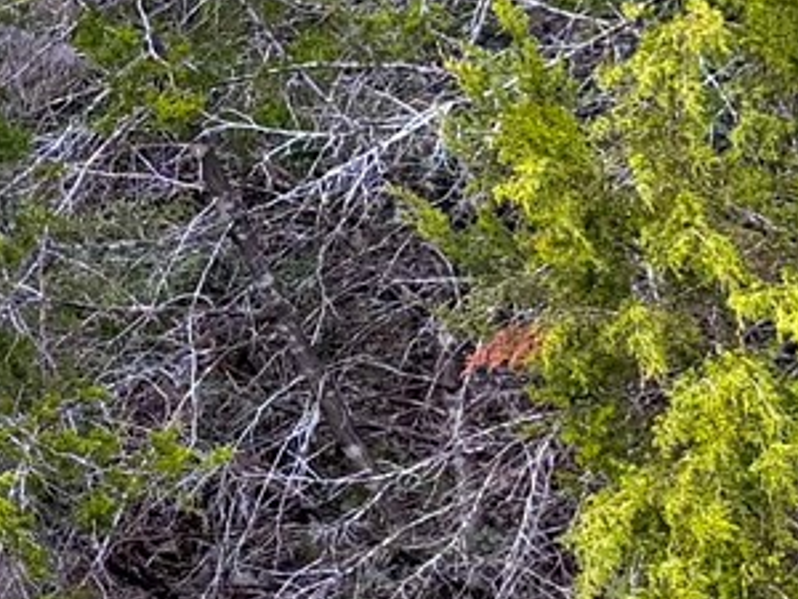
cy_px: 45
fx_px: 3781
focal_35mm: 164
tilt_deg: -6.6
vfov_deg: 9.0
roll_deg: -2.1
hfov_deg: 11.2
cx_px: -662
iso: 80
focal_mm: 6.76
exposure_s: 1/181
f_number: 1.78
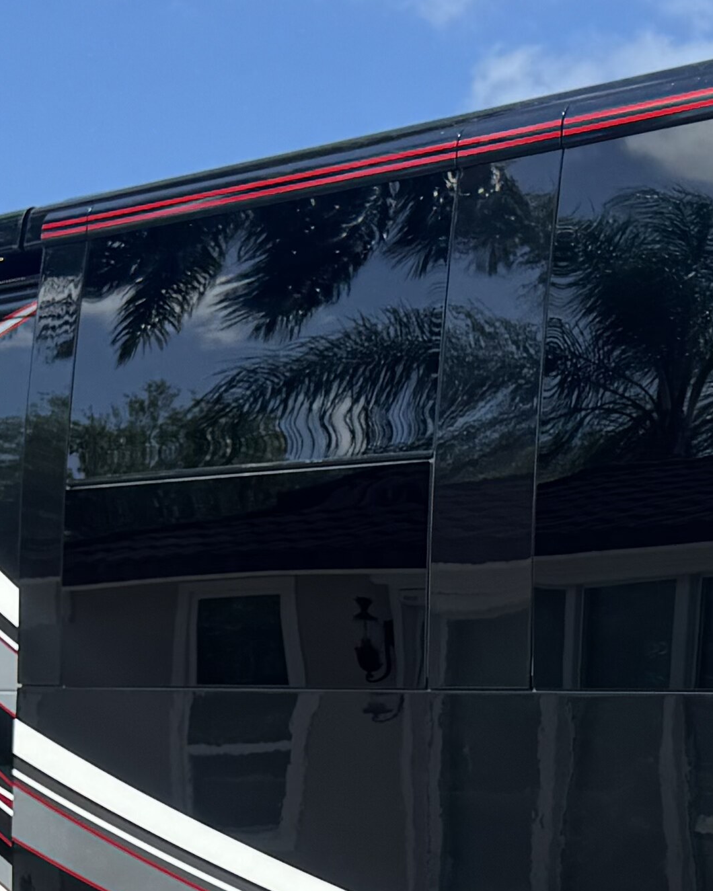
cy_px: 876
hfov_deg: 14.5
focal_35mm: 101
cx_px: 983
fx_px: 2664
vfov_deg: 18.5
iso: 80
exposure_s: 1/2604
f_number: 1.78
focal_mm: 6.76
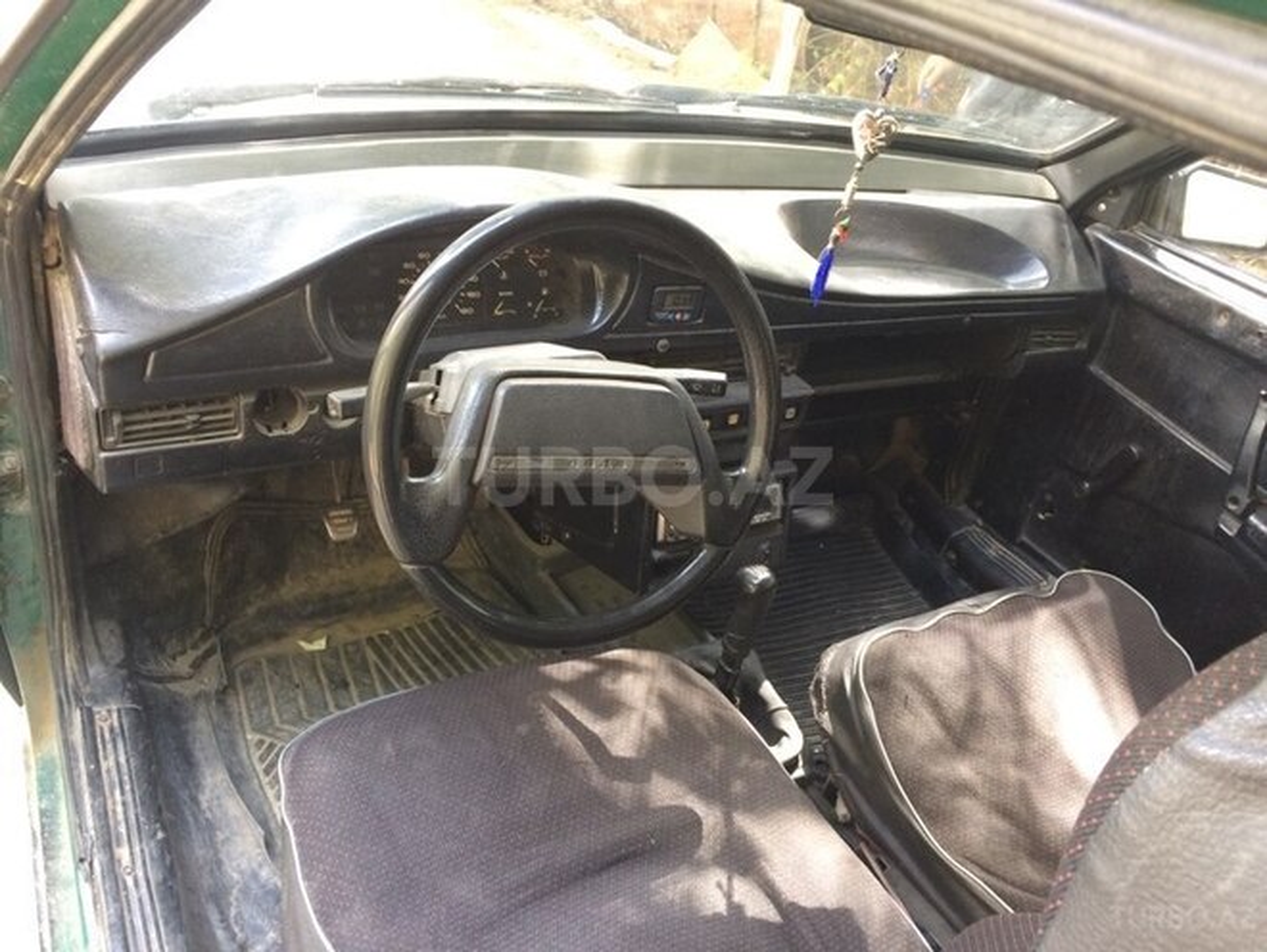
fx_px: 1062
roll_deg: -16.8
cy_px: 476
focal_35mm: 29
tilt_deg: -28.6
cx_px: 634
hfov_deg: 61.6
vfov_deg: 48.3
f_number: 2.2
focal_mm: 4.15
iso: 80
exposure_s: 1/33
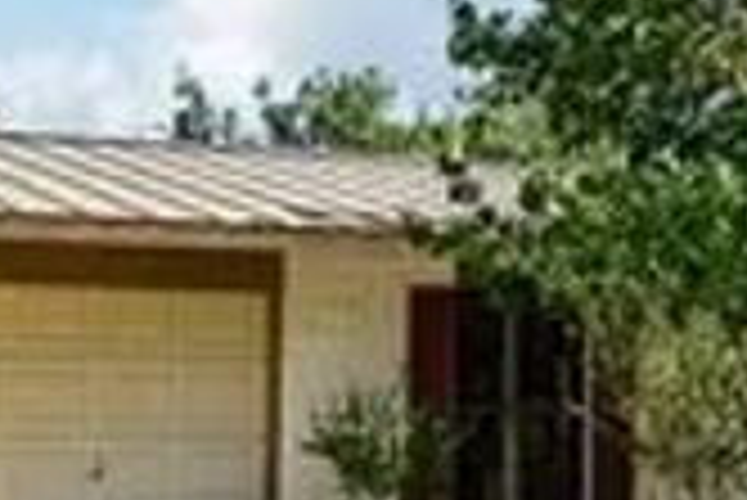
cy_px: 277
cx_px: 590
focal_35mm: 117
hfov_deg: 17.3
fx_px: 2430
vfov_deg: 11.7
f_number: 8
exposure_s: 1/400
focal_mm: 19
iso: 400
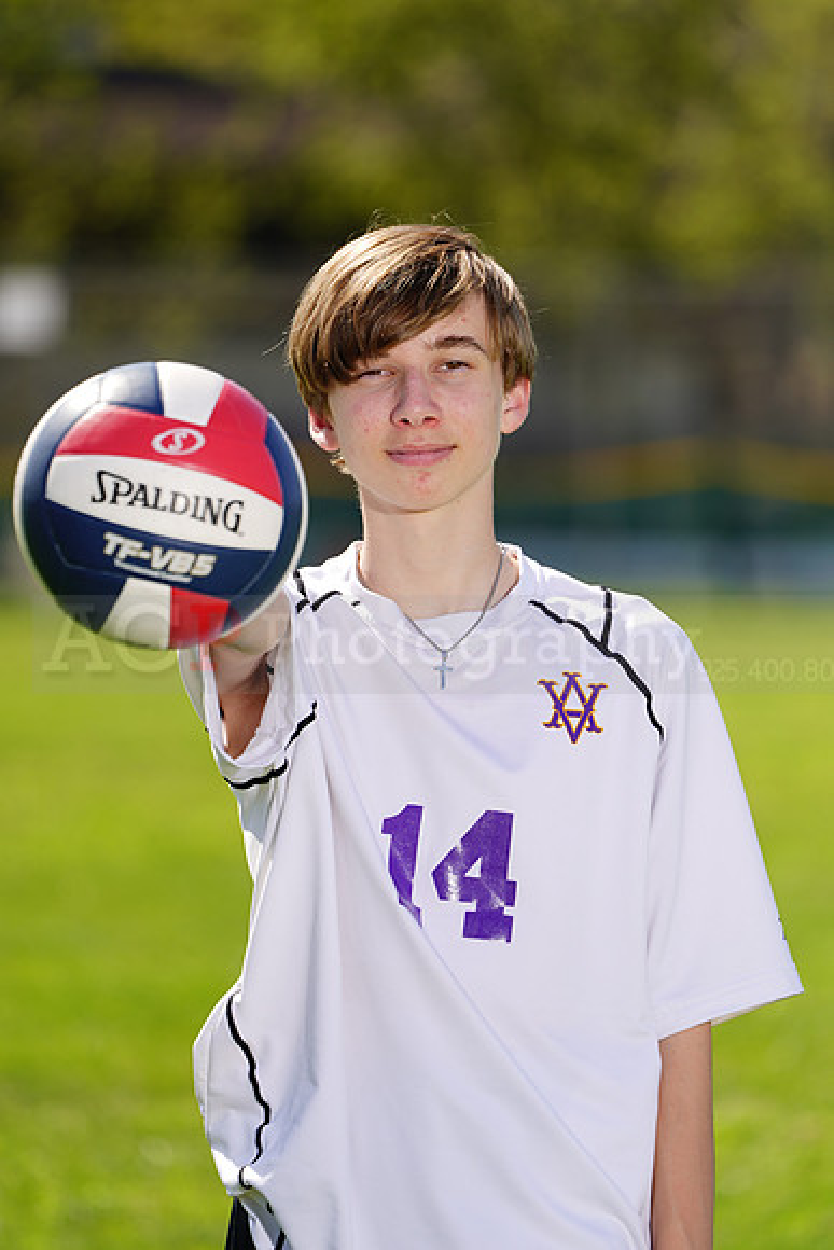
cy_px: 625
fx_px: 12328
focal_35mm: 355
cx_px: 417
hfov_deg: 3.9
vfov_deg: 5.8
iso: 64
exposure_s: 1/200
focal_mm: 355
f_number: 7.1
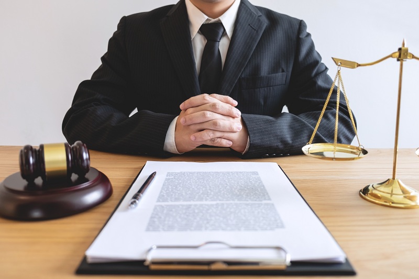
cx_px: 210
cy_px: 140
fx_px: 337
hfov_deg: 63.7
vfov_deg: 44.9
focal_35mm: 29
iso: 400
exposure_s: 1/100
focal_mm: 19.6
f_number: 2.8
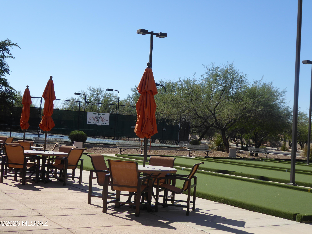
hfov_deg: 36.2
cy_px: 117
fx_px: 478
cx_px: 156
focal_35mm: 53
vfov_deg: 27.5
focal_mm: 9
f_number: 4.1
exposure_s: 1/640
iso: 80
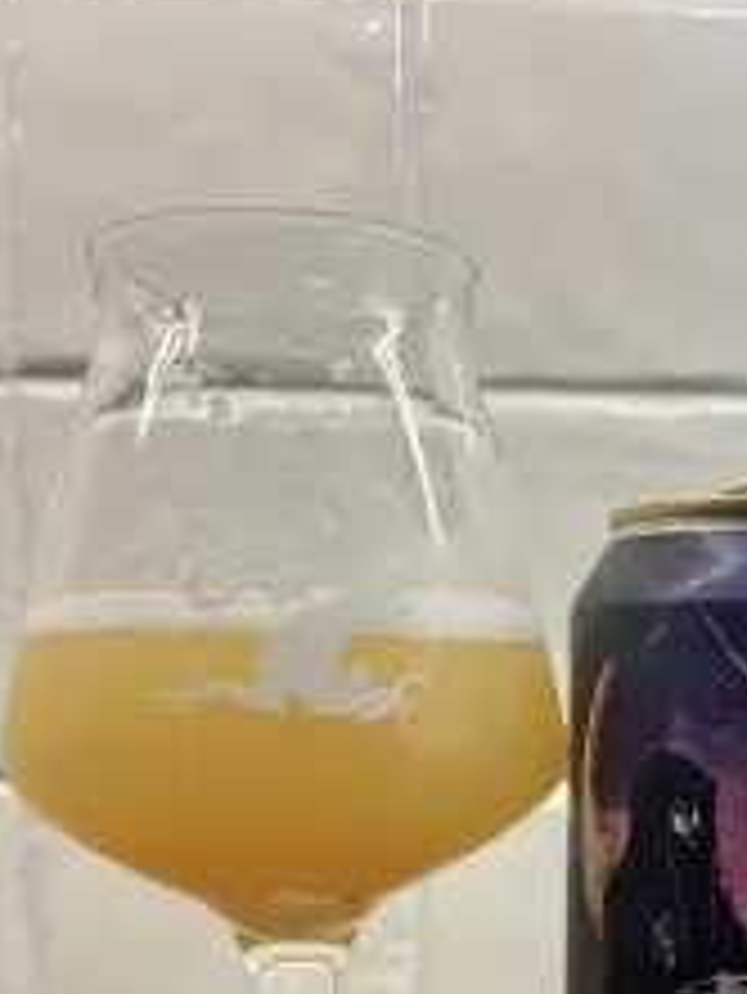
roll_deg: -0.4
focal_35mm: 47
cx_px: 522
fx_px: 1351
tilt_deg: -7.6
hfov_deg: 30.6
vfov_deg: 38.5
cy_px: 832
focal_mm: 5.1
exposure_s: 1/100
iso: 64
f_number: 1.6
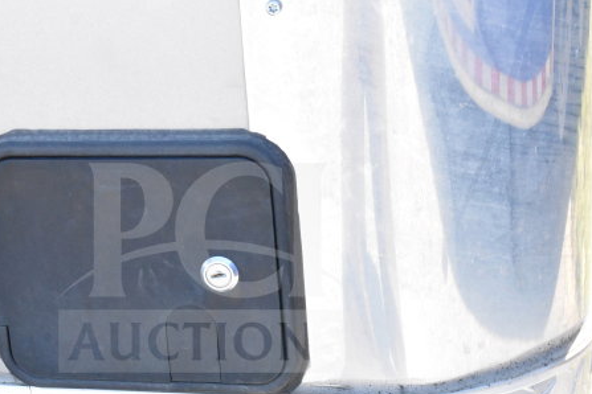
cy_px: 268
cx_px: 207
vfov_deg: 12.1
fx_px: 1853
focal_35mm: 113
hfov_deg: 18.1
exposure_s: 1/640
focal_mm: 55
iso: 6400
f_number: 13
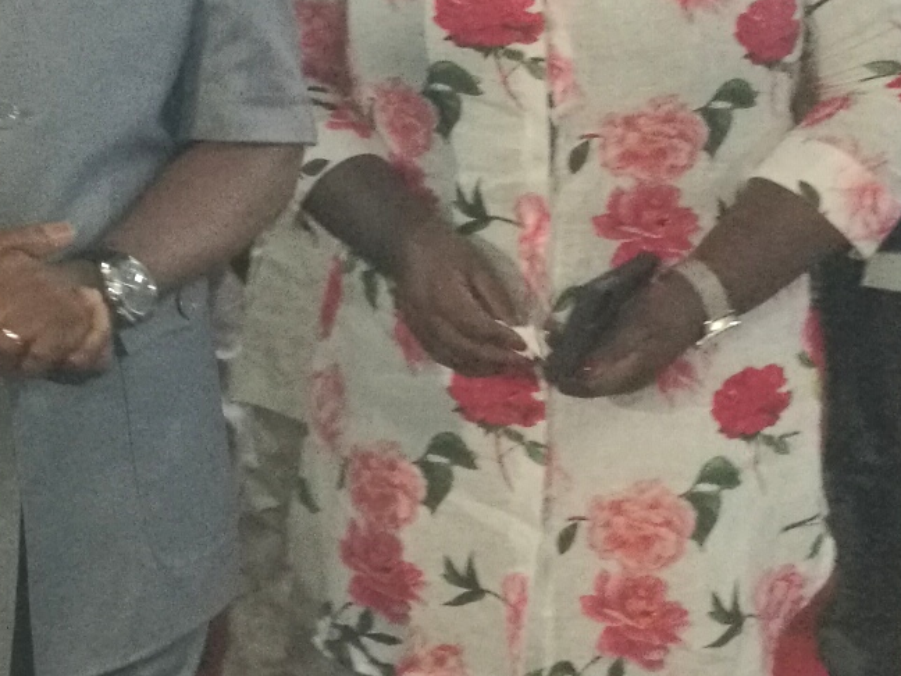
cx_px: -288
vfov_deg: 14.9
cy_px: -103
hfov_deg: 18.9
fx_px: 2499
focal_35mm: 96
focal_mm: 4.04
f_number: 2
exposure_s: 1/25
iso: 320
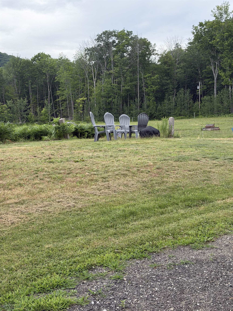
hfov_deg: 30.3
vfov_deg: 39.7
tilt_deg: -6.7
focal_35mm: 48
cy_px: 156
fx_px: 431
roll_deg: -0.7
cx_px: 116
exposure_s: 1/1353
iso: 100
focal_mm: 6.76
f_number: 1.78
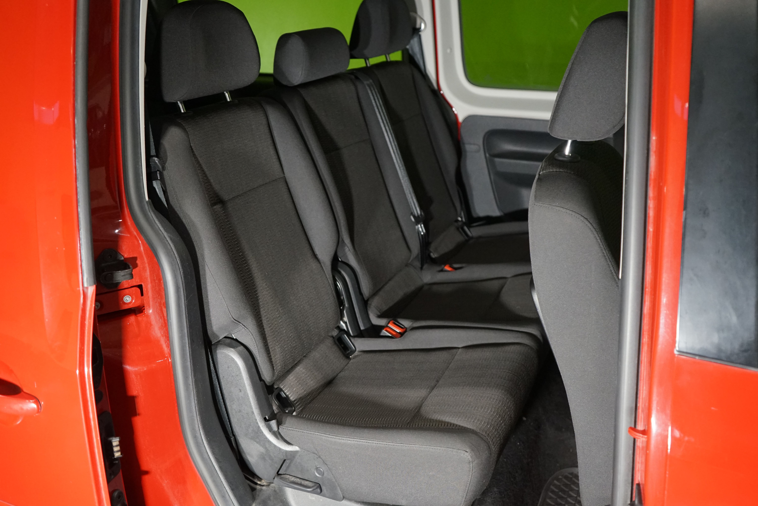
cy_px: 253
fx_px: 695
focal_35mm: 33
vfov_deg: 40.0
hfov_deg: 57.2
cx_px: 379
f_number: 4
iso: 2500
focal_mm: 33
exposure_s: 1/160
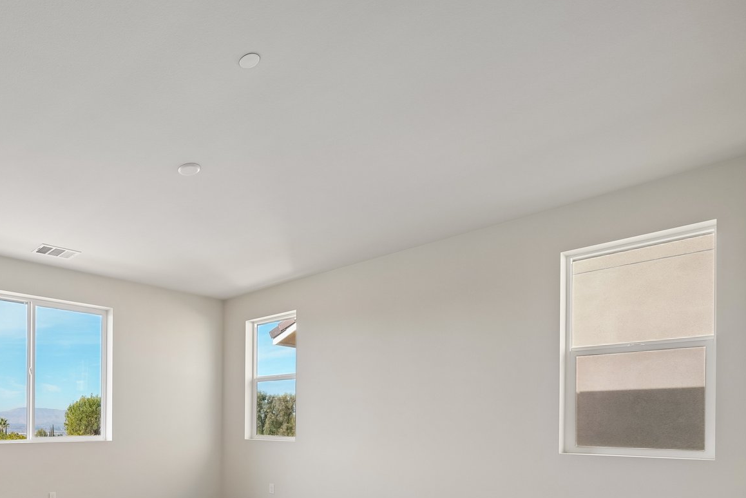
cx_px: 115
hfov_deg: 66.5
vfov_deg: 50.6
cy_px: 420
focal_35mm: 23
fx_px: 477
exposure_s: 1/30
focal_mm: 13
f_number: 8
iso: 125
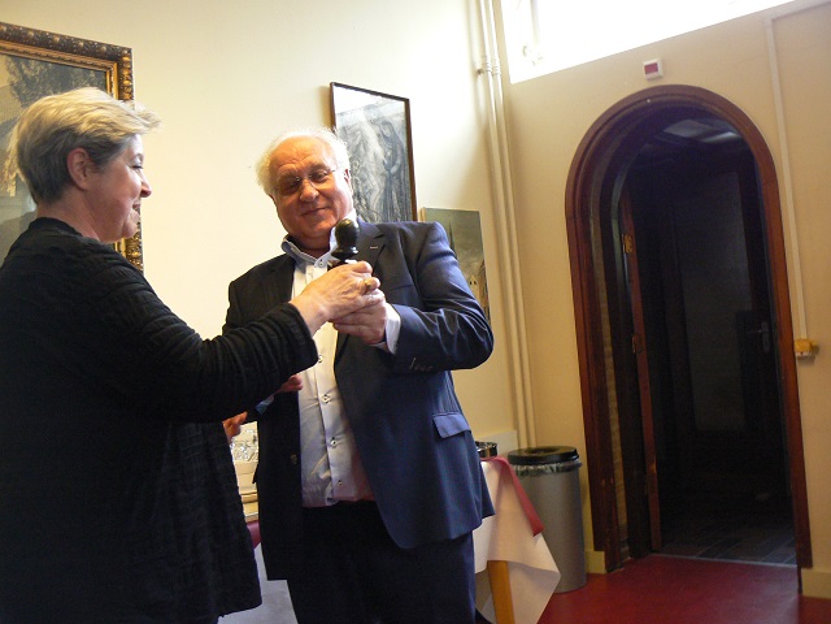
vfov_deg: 39.7
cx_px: 416
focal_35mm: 36
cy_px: 312
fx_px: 864
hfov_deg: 51.4
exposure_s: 1/20
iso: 200
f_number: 2.8
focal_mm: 6
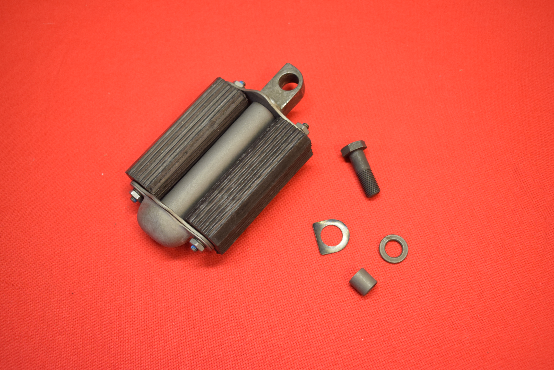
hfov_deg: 38.9
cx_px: 277
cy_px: 185
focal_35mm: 51
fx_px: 785
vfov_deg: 26.5
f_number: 5
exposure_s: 1/60
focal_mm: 34
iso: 1000
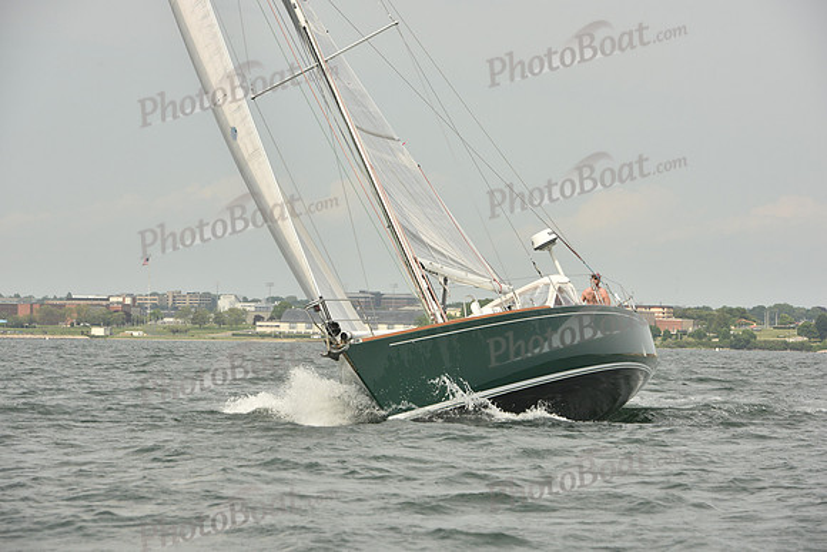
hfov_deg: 12.1
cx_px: 414
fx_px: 3906
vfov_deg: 8.1
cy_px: 276
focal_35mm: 170
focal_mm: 170
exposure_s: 1/1000
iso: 400
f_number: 11
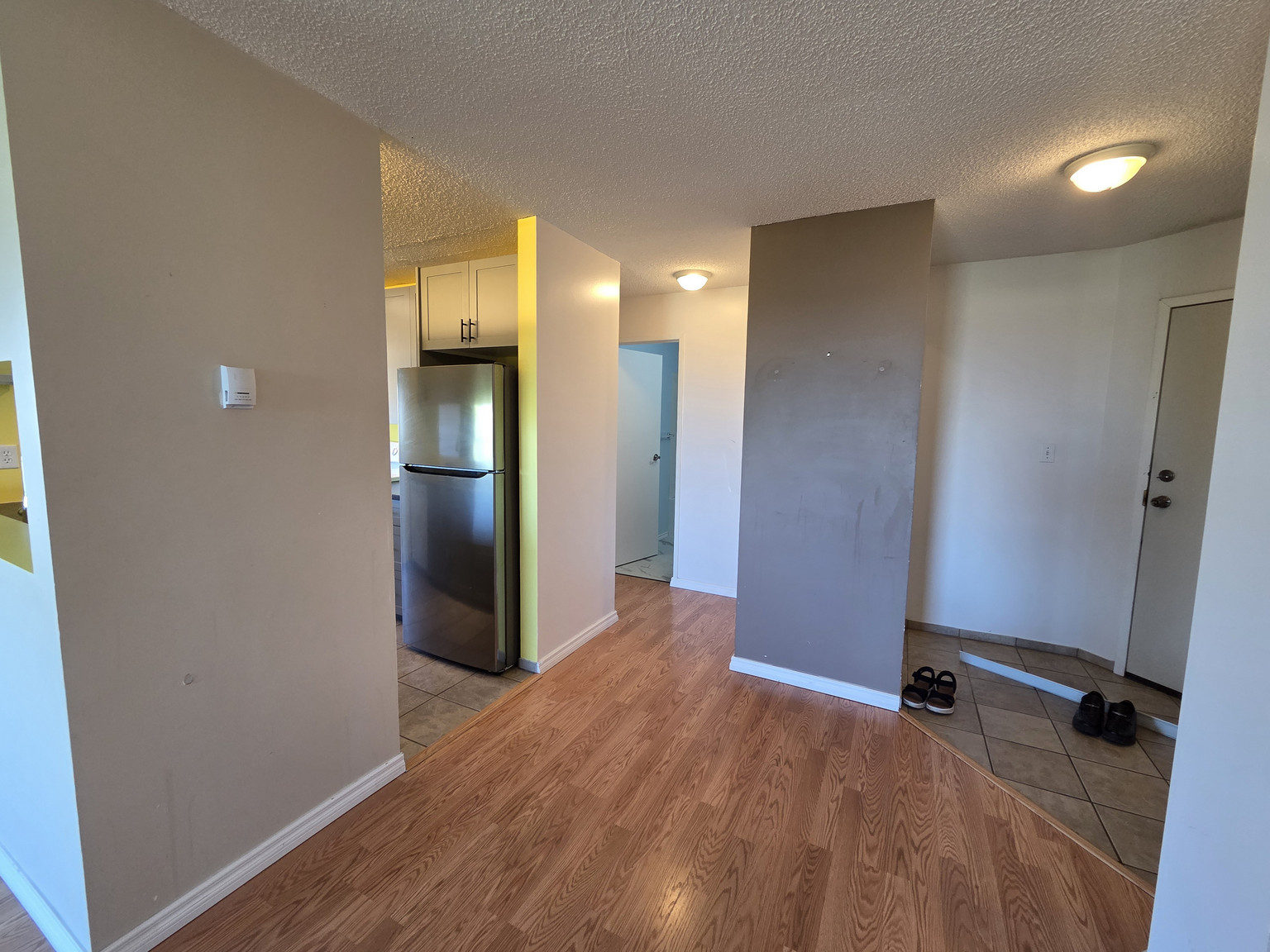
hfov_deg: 106.2
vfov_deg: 89.9
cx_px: 635
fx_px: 477
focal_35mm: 13
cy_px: 476
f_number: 2.2
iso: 200
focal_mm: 2.2
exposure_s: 1/60
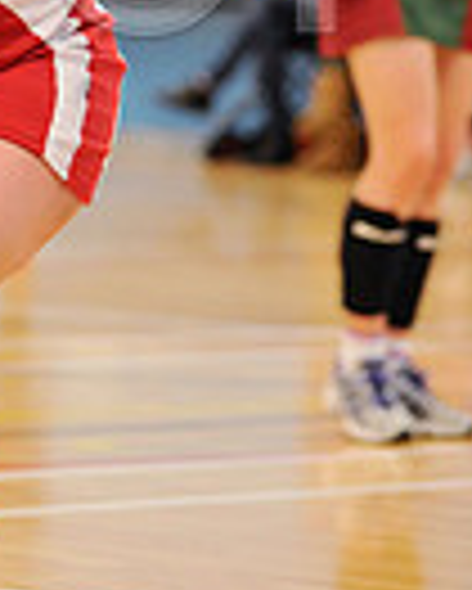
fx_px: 5913
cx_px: -115
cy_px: -68
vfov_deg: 5.7
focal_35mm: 339
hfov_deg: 4.6
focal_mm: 105
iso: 5000
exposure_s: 1/400
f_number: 2.8
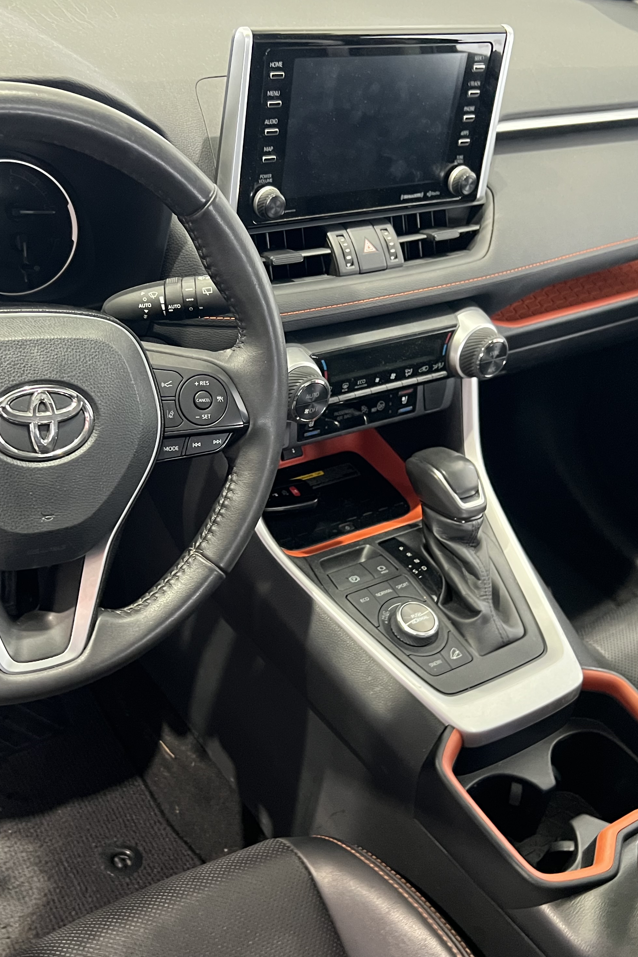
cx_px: 229
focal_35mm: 37
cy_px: 488
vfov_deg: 51.9
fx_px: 983
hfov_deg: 35.7
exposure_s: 1/48
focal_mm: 5.7
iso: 500
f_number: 1.5
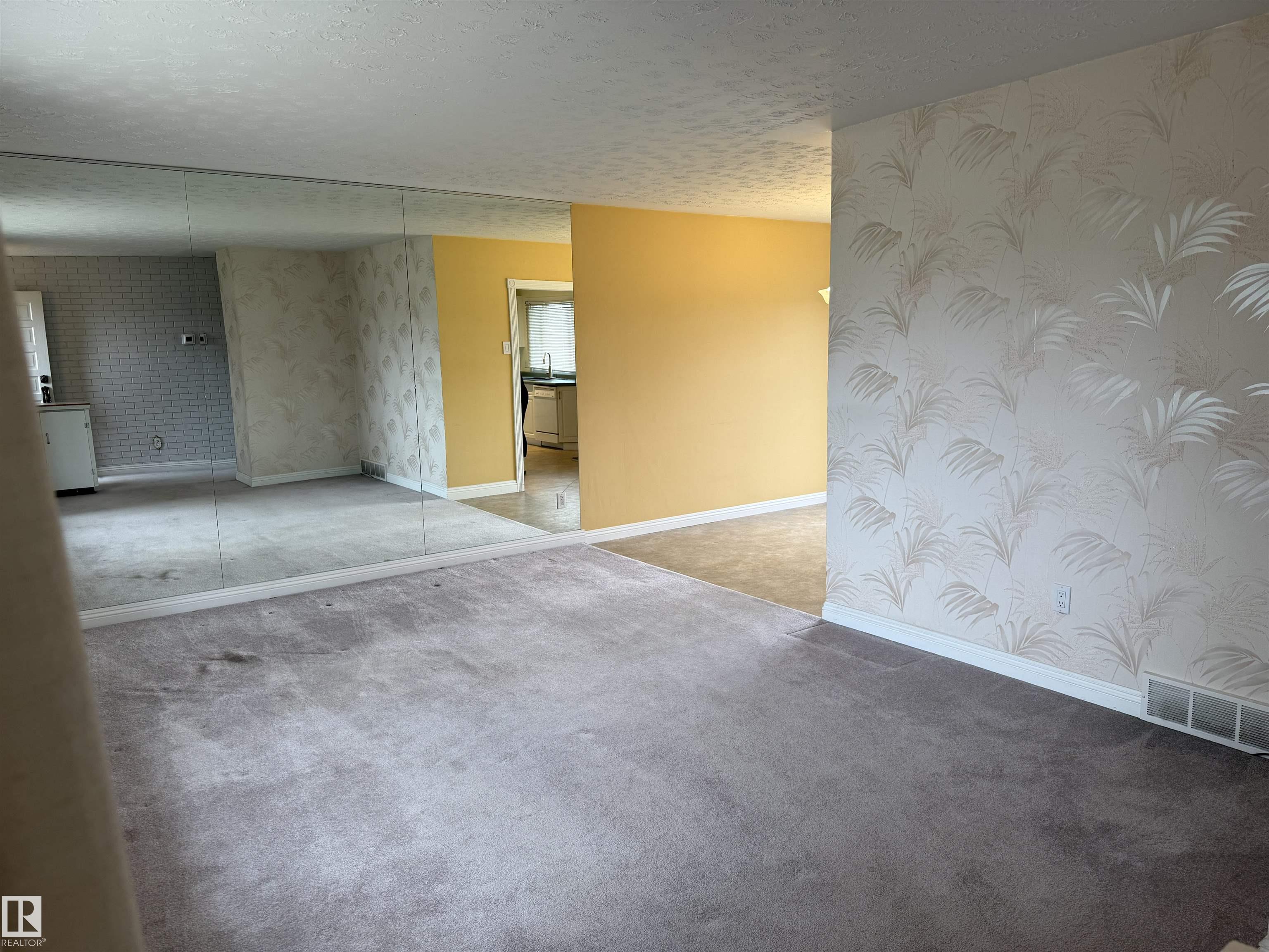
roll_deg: +1.4
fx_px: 880
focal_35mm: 24
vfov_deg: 56.8
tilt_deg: -8.3
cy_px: 476
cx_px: 634
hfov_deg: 71.6
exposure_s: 1/120
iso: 80
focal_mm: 6.76
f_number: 1.78
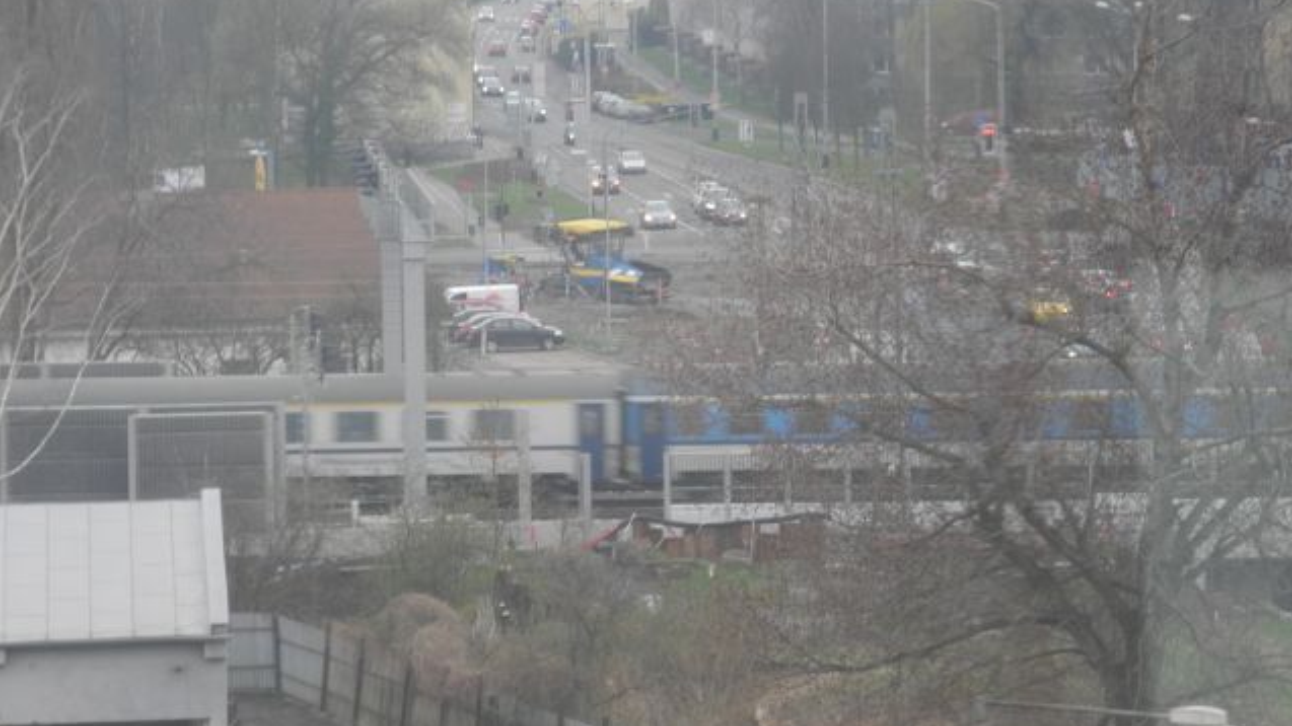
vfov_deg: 5.5
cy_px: 395
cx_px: 645
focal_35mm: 219
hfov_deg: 9.8
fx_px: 7501
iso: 121
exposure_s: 1/30
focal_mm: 42.6
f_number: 5.6
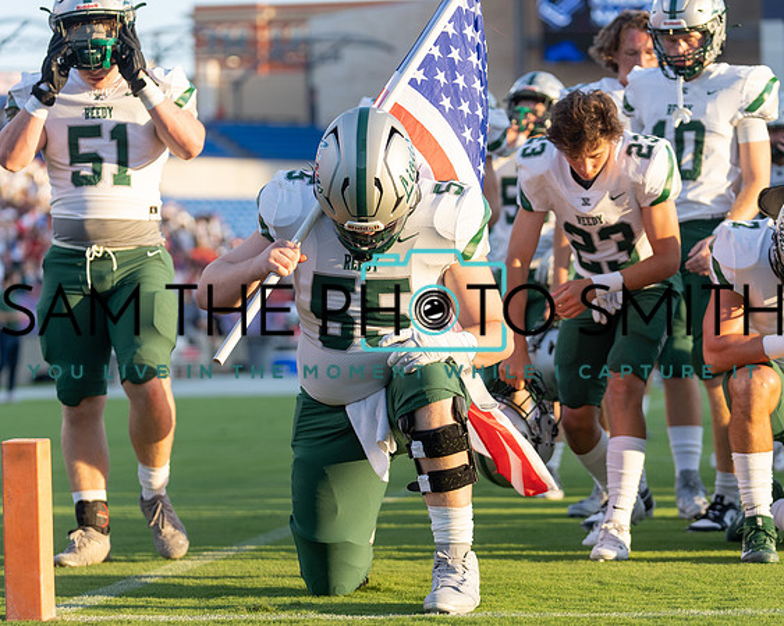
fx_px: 2960
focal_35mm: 128
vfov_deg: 12.1
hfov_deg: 15.1
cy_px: 335
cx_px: 366
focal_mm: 106
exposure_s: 1/1250
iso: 500
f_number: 3.2
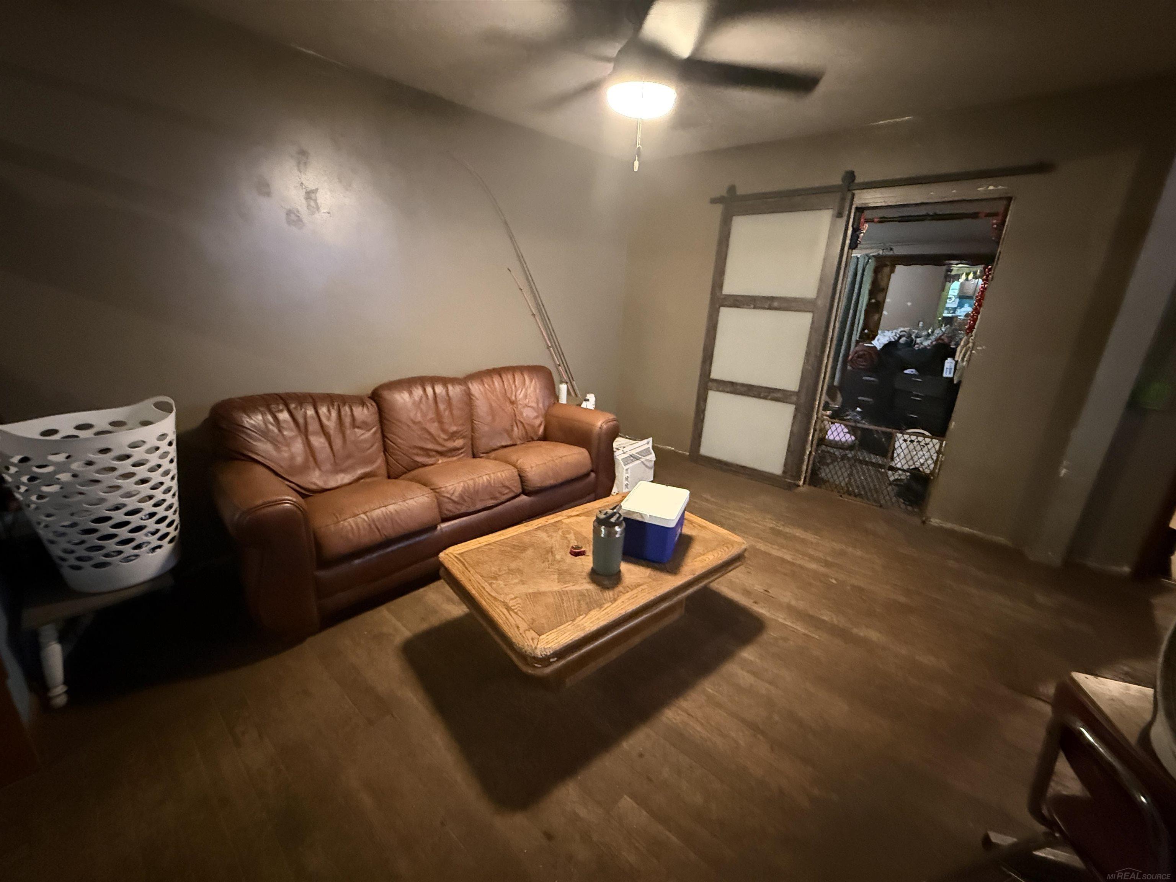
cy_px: 441
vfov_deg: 85.7
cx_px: 588
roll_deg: -3.2
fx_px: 476
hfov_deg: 102.1
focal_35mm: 14
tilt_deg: -17.5
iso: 1600
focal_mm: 2.22
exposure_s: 1/30
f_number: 2.2
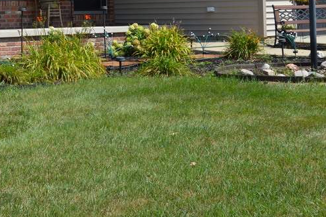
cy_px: -33
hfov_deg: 17.5
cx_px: -43
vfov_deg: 11.9
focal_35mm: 113
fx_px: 1020
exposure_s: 1/250
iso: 100
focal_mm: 23
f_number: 8
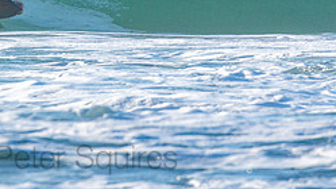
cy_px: -67
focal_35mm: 1834
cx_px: 73
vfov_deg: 0.7
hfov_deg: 1.2
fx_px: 16338
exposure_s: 1/1250
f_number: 5.6
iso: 280
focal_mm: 500
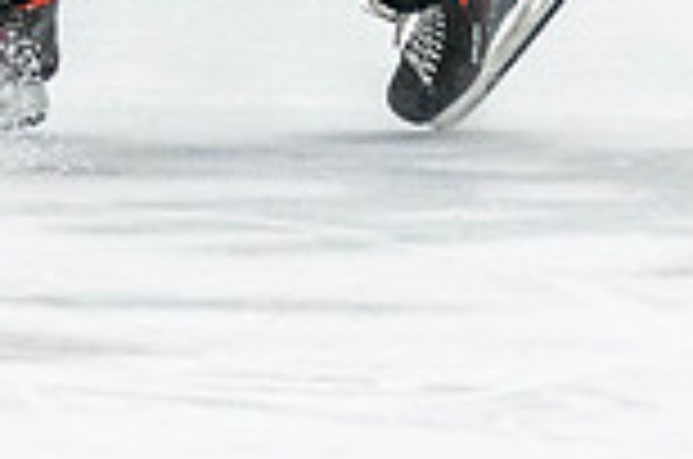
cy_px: -140
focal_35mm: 949
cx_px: -323
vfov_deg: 1.4
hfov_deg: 2.2
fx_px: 18230
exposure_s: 1/640
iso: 2000
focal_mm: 140
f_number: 2.8
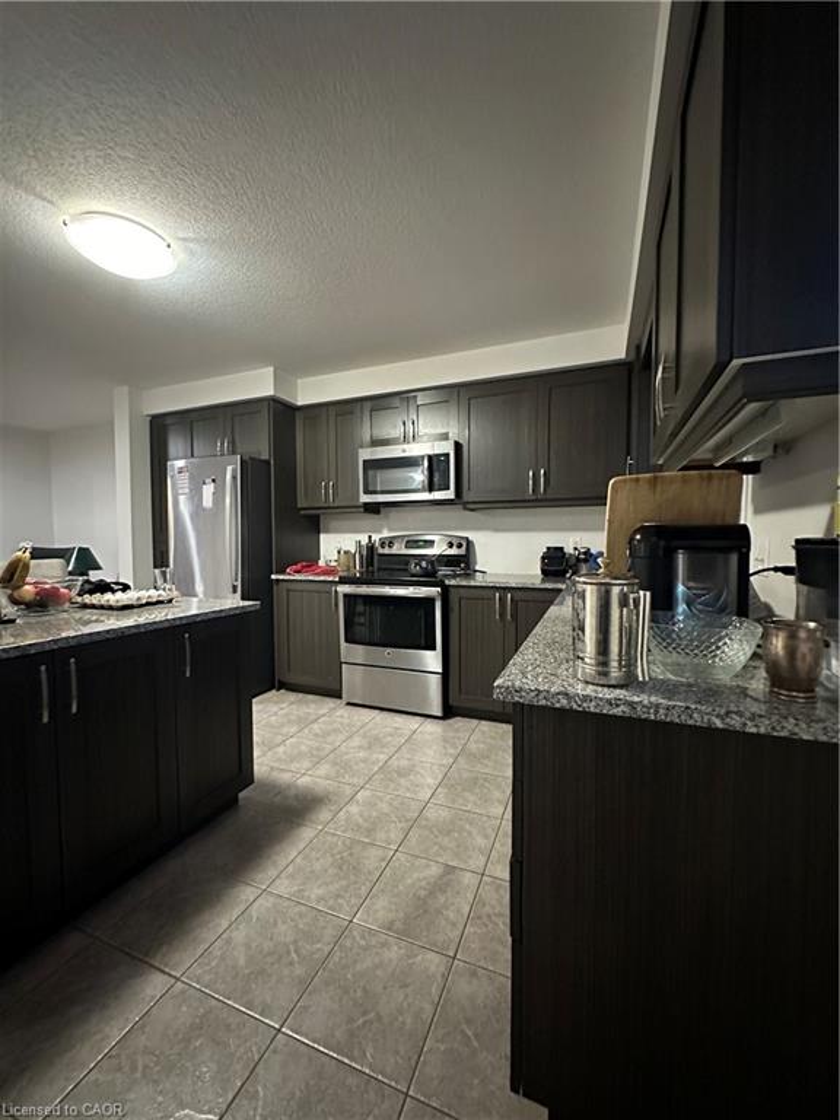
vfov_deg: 102.1
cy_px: 560
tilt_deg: -2.3
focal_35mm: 14
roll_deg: -0.7
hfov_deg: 85.7
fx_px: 453
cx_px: 420
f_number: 2.2
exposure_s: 1/40
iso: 1000
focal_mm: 2.22
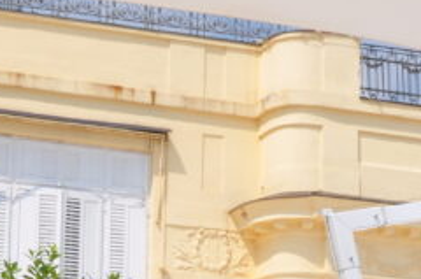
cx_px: 114
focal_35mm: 141
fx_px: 1646
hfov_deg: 14.5
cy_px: 319
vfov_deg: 9.6
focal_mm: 22
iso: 200
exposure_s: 1/400
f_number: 11
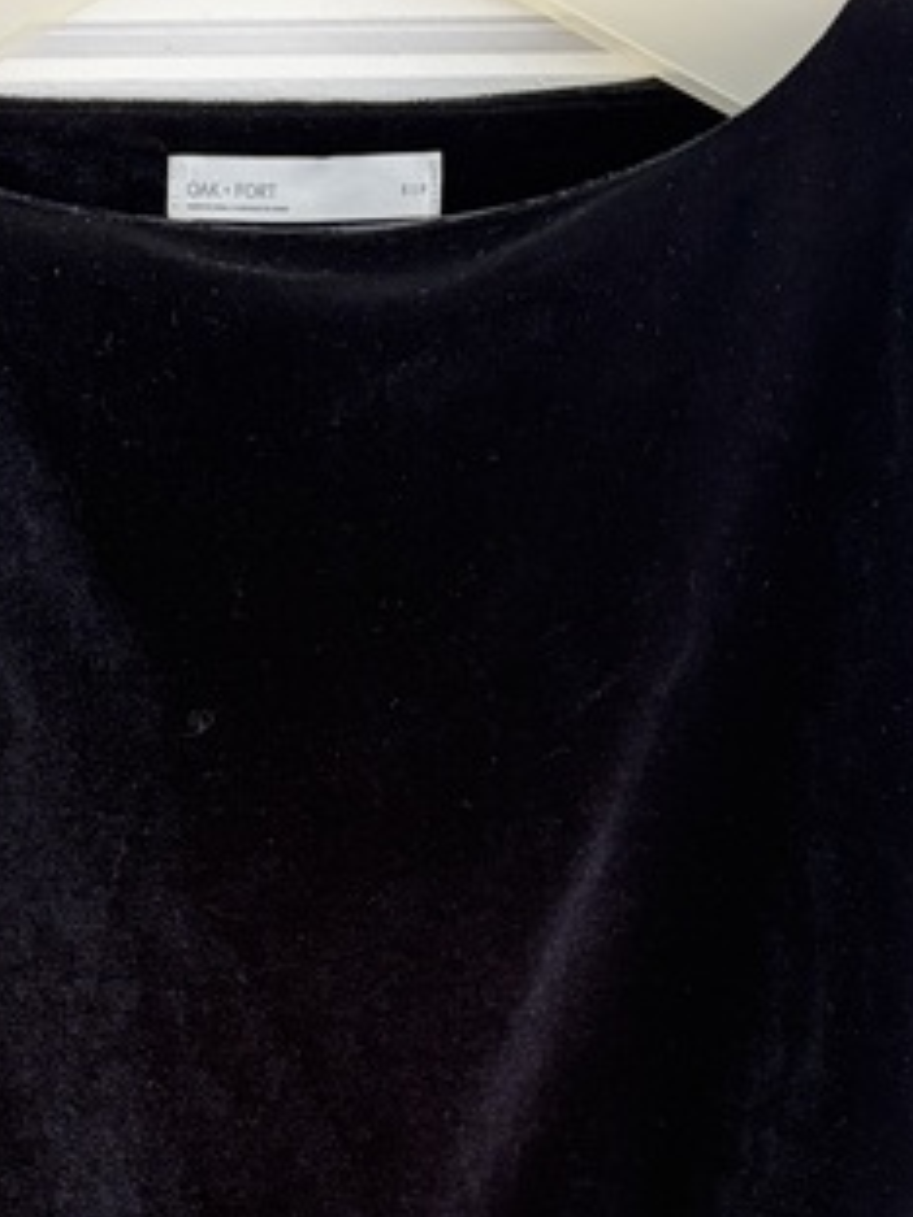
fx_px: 2145
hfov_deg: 23.9
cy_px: 1090
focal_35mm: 61
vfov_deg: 30.3
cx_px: 265
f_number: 1.6
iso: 125
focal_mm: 5.96
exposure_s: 1/106
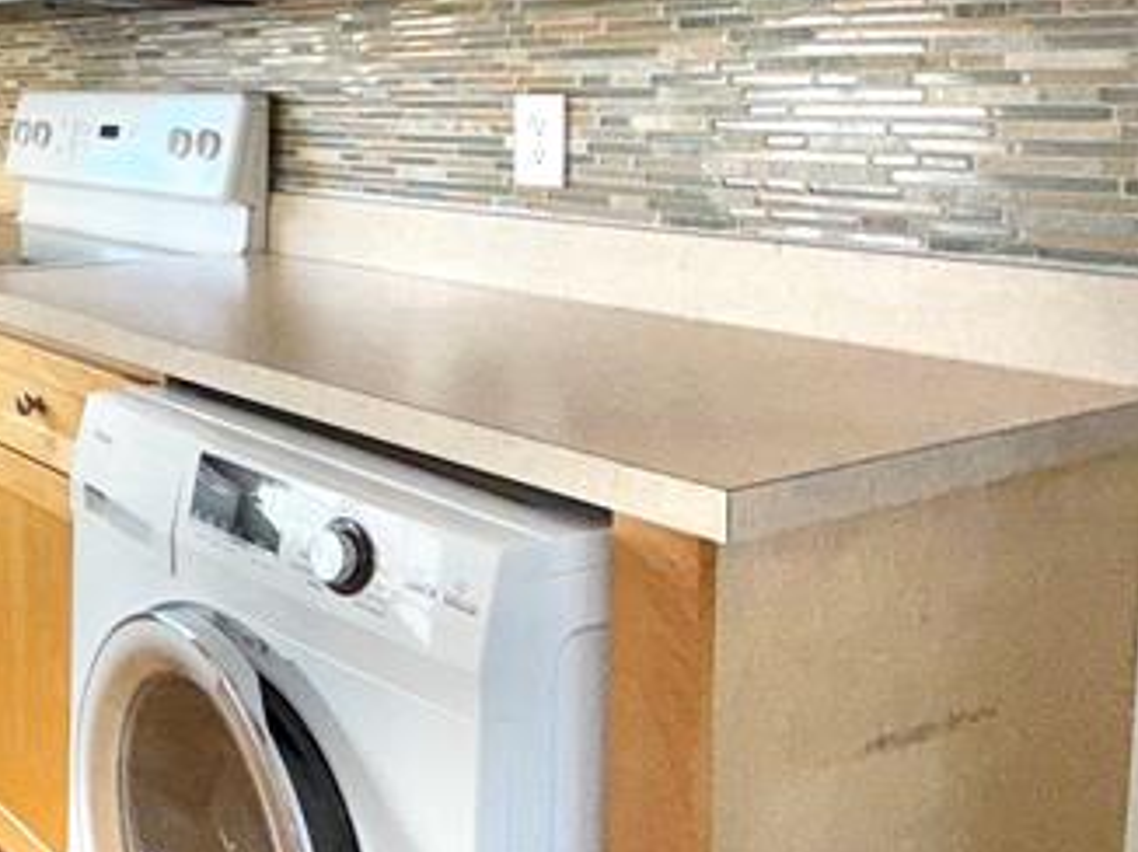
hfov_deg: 36.9
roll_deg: +0.1
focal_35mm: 44
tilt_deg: -2.3
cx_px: -84
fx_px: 1445
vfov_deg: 31.7
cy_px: 136
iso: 20
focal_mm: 2.22
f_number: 2.2
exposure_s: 1/122
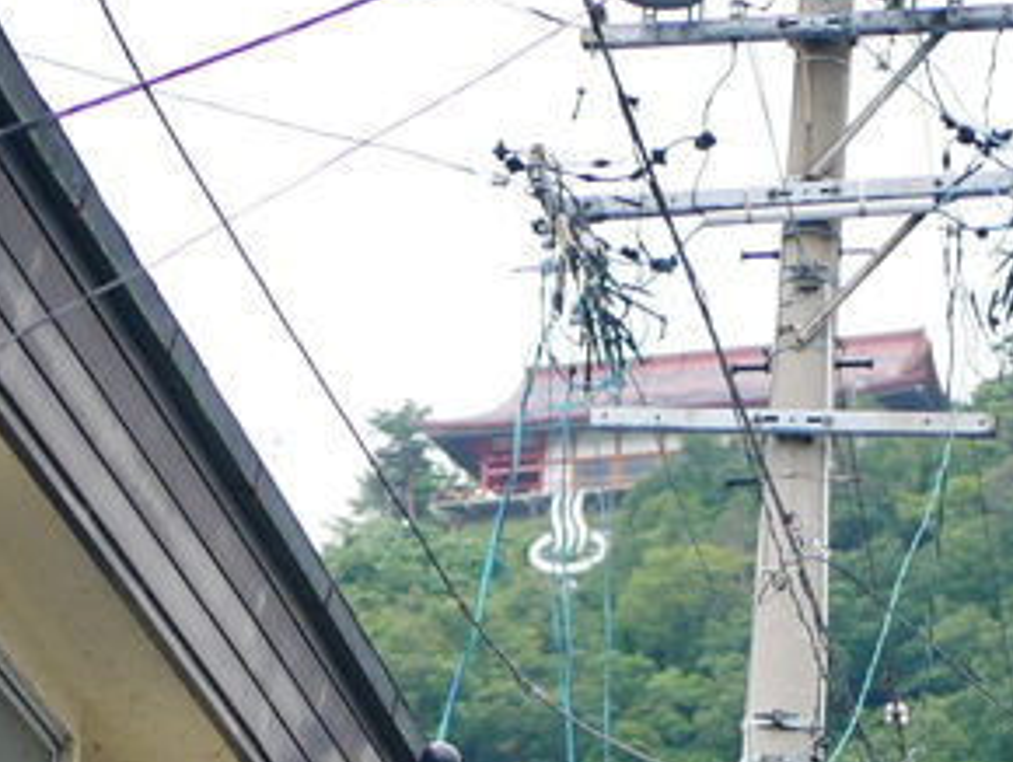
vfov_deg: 7.1
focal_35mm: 207
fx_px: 6063
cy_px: 1190
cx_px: 716
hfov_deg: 9.5
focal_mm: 25
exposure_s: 1/500
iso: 200
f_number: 1.8
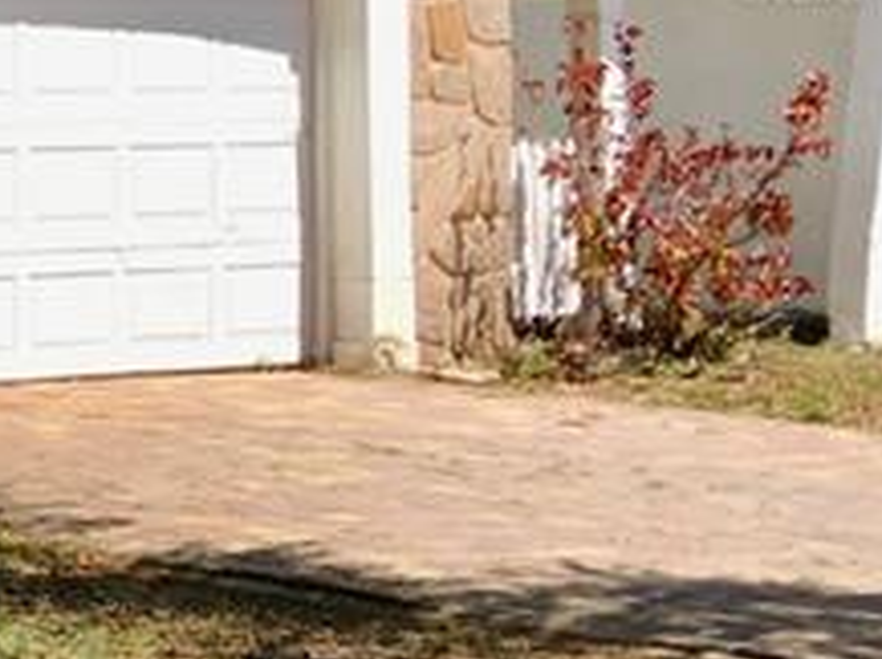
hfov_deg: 12.1
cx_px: -1093
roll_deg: +0.8
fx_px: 3485
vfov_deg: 10.7
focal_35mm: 137
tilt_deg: +1.3
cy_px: -18
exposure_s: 1/1012
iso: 25
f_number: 2.2
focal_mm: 4.15
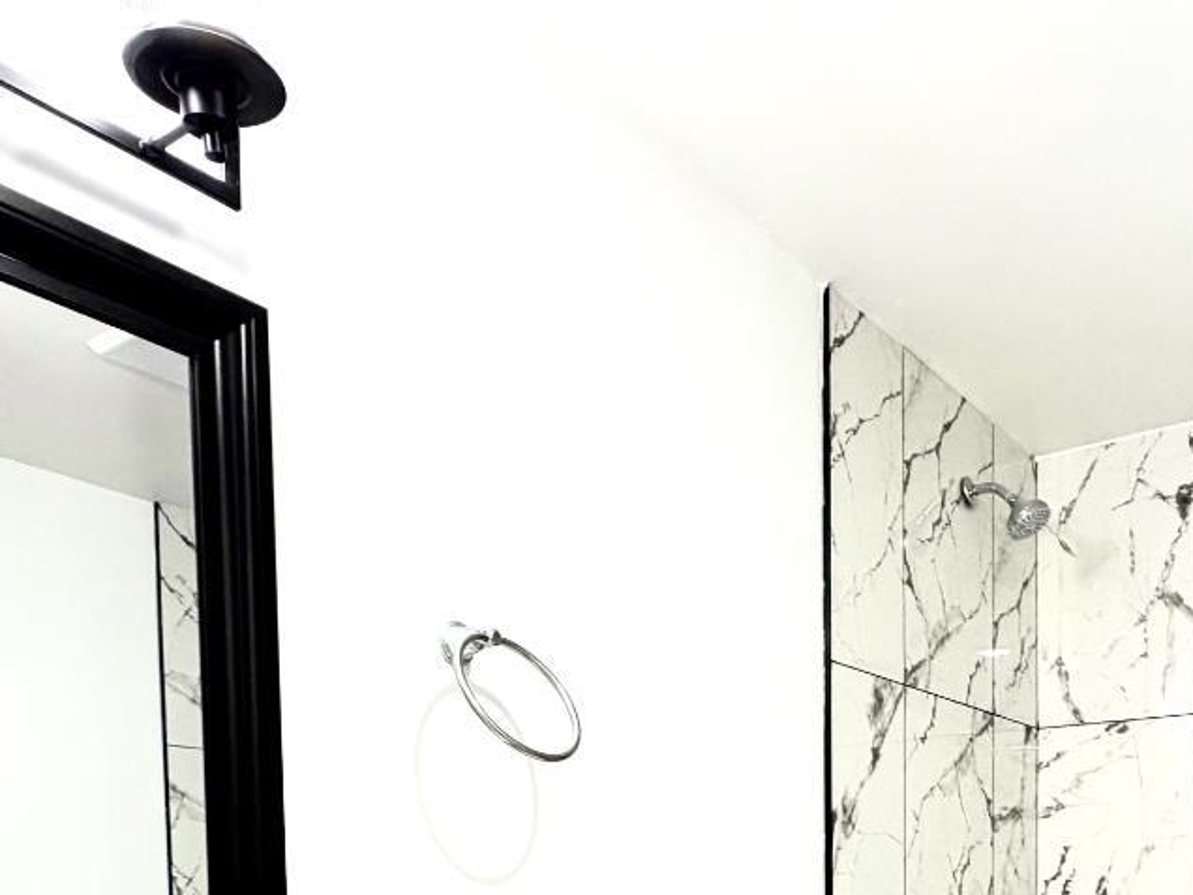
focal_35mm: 33
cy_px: 960
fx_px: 1137
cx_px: 822
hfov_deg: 53.9
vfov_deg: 36.9
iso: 250
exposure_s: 1/120
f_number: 2.2
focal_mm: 2.22
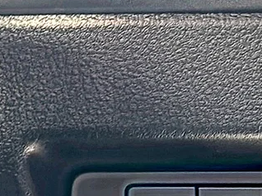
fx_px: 734
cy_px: 196
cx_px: 270
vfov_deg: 15.0
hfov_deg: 19.6
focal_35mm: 97
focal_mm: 6.86
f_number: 1.78
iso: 160
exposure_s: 1/40
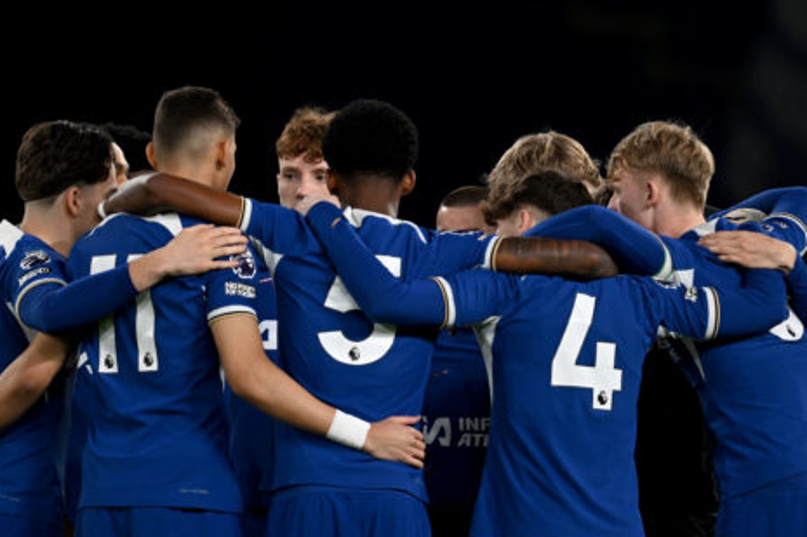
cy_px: 313
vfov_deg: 1.4
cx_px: 376
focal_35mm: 970
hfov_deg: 2.1
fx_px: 21735
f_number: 2.8
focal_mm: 400
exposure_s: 1/1250
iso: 1000
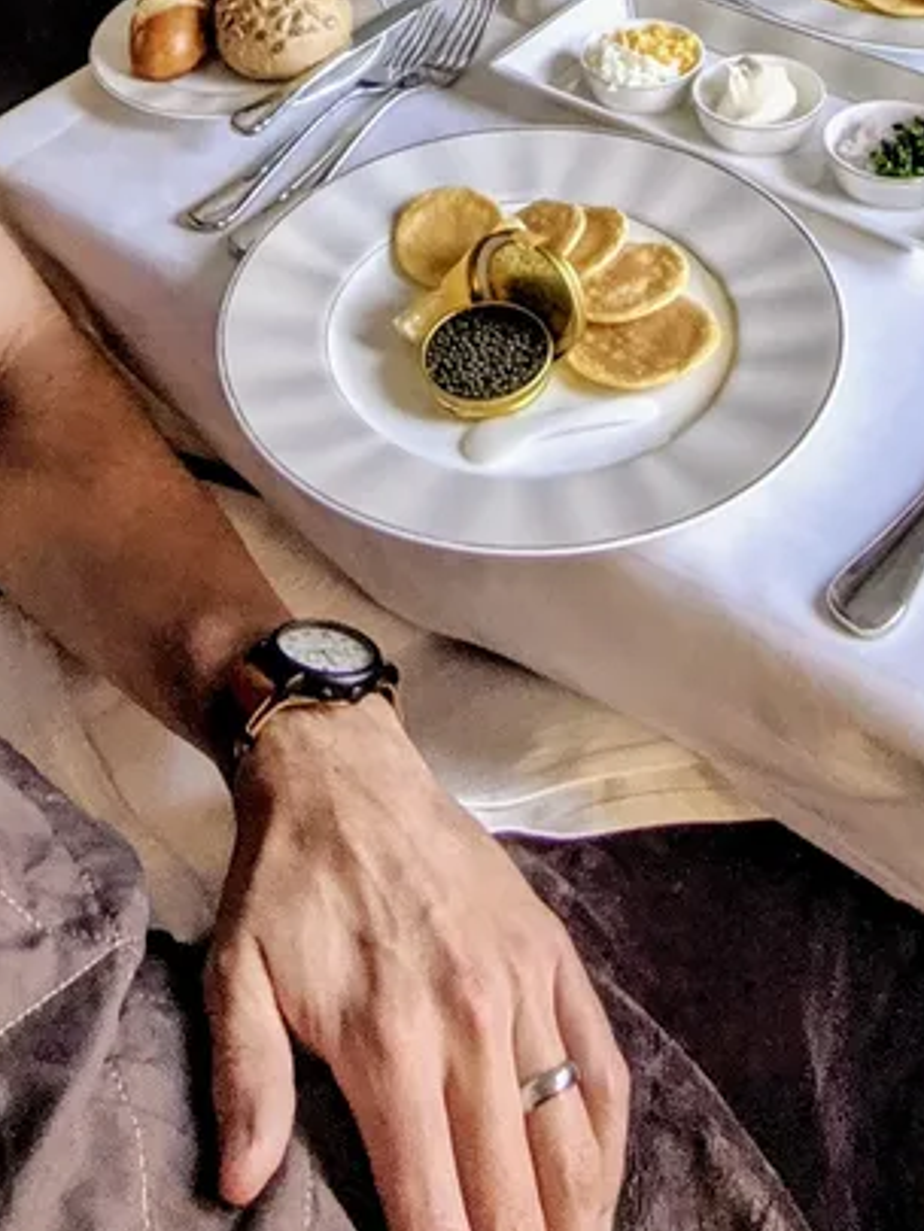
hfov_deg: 30.2
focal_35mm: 48
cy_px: -152
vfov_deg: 33.9
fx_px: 1707
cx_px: 350
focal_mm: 2.03
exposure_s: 1/30
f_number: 2.2
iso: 182
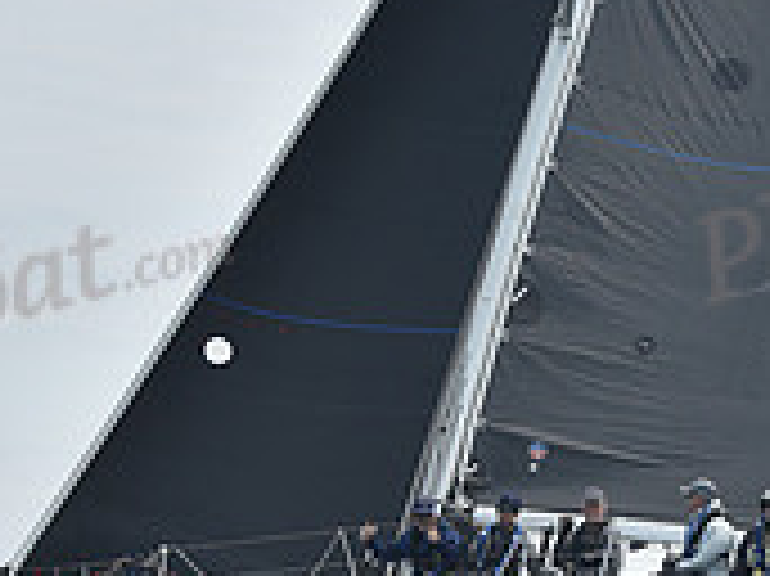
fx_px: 5090
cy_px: 484
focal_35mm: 229
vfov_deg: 6.5
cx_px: 468
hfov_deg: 8.6
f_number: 10
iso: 250
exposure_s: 1/800
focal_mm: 70
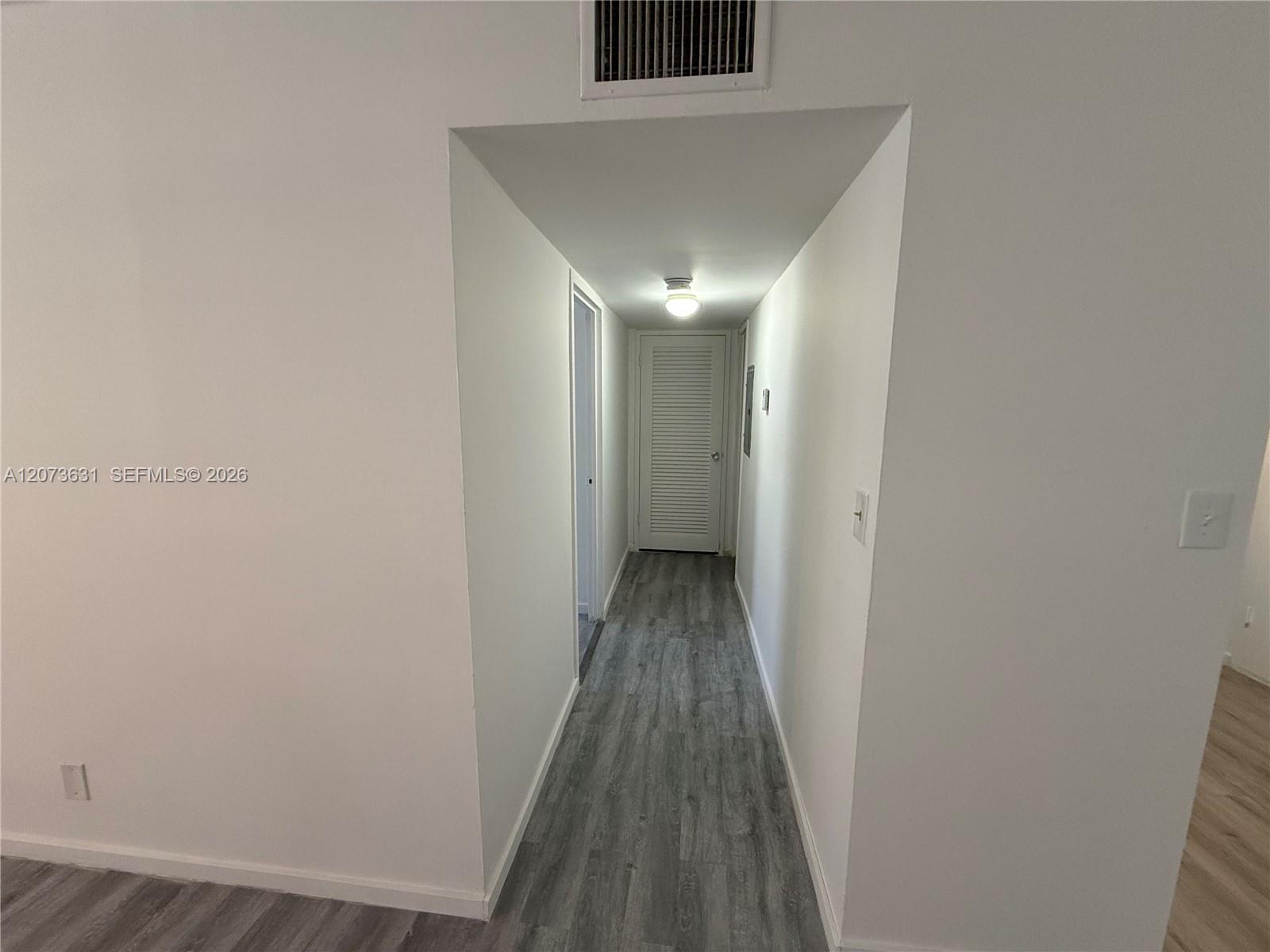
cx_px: 635
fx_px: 514
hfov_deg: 102.1
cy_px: 476
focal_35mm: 14
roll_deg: -0.7
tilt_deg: -8.4
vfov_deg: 85.7
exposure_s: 1/120
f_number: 2.2
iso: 200
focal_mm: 2.22
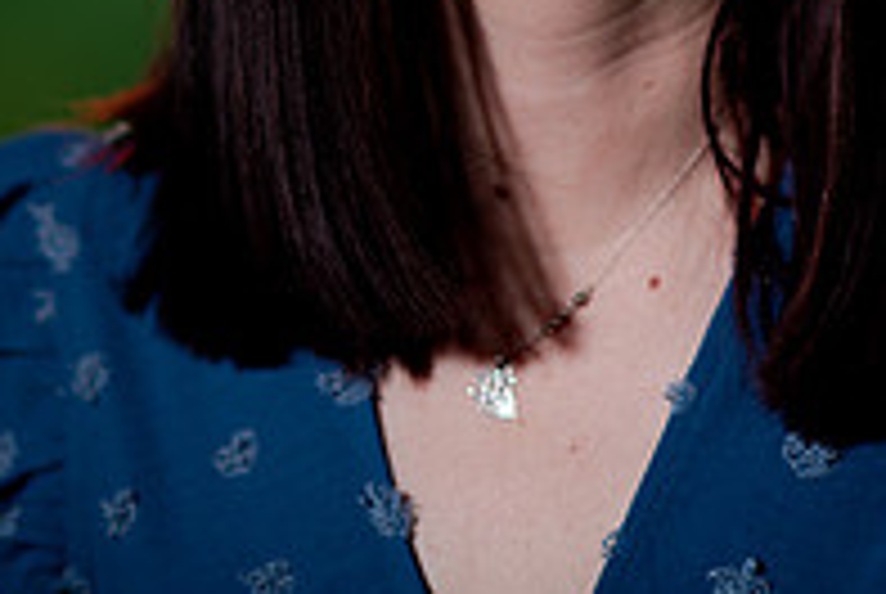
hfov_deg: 6.6
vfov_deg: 4.4
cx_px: 792
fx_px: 7616
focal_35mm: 309
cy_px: -241
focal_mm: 105
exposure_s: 1/250
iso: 64
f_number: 2
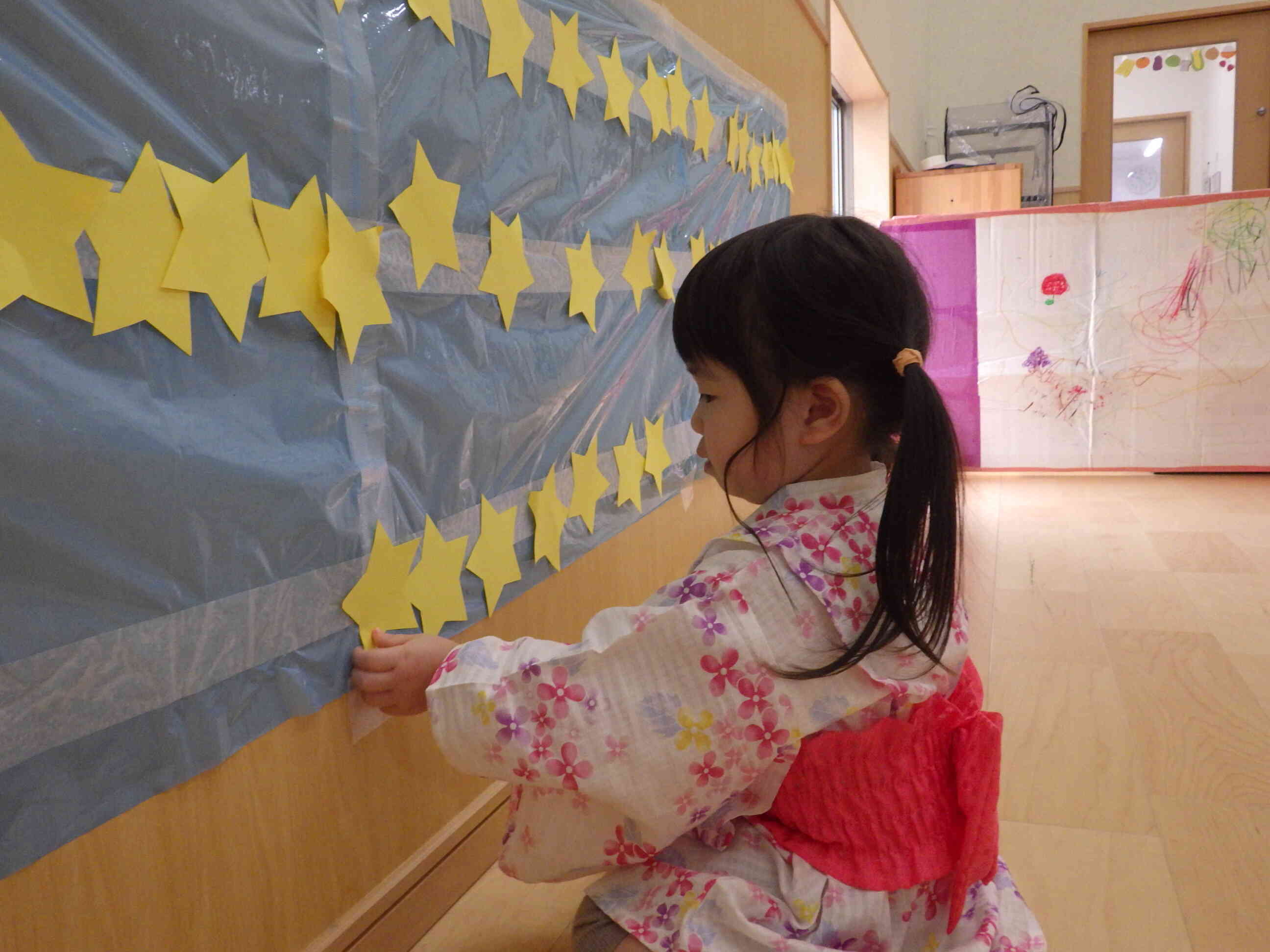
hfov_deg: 63.4
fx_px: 1027
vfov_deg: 49.7
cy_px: 476
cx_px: 635
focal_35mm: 28
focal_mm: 5
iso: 160
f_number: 3.5
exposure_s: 1/45
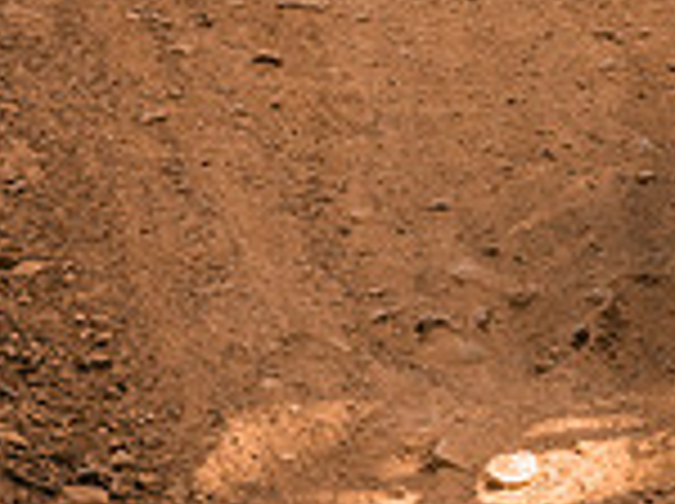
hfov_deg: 2.4
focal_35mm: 820
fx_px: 15964
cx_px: 671
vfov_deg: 1.8
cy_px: -219
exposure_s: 1/1600
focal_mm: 200
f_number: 2.8
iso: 200
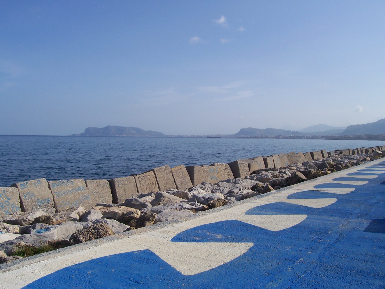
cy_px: 144
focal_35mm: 34
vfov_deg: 41.8
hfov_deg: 54.0
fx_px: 378
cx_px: 192
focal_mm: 5.6
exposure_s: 1/750
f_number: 5.6
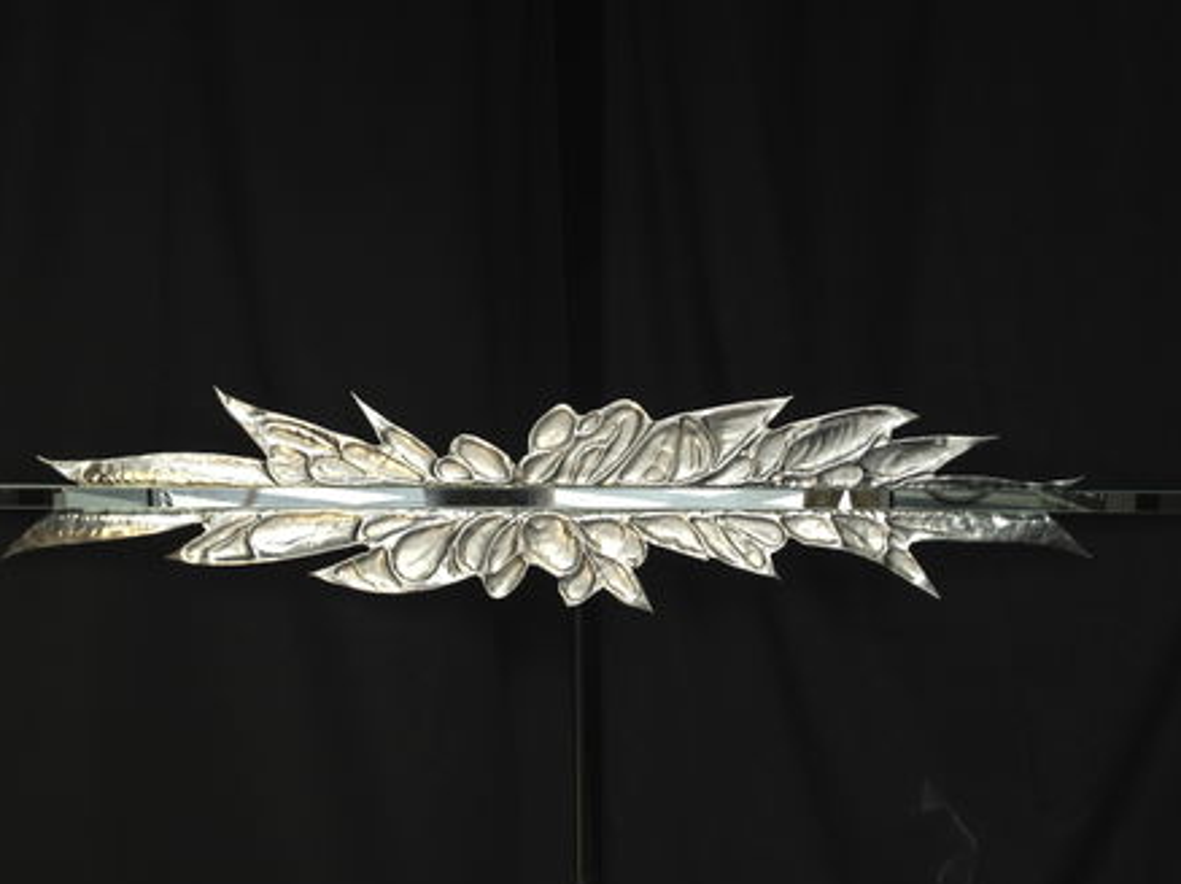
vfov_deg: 35.9
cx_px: 585
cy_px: 438
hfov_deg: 46.8
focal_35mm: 40
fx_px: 1364
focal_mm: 4.28
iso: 50
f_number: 2.4
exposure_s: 1/60
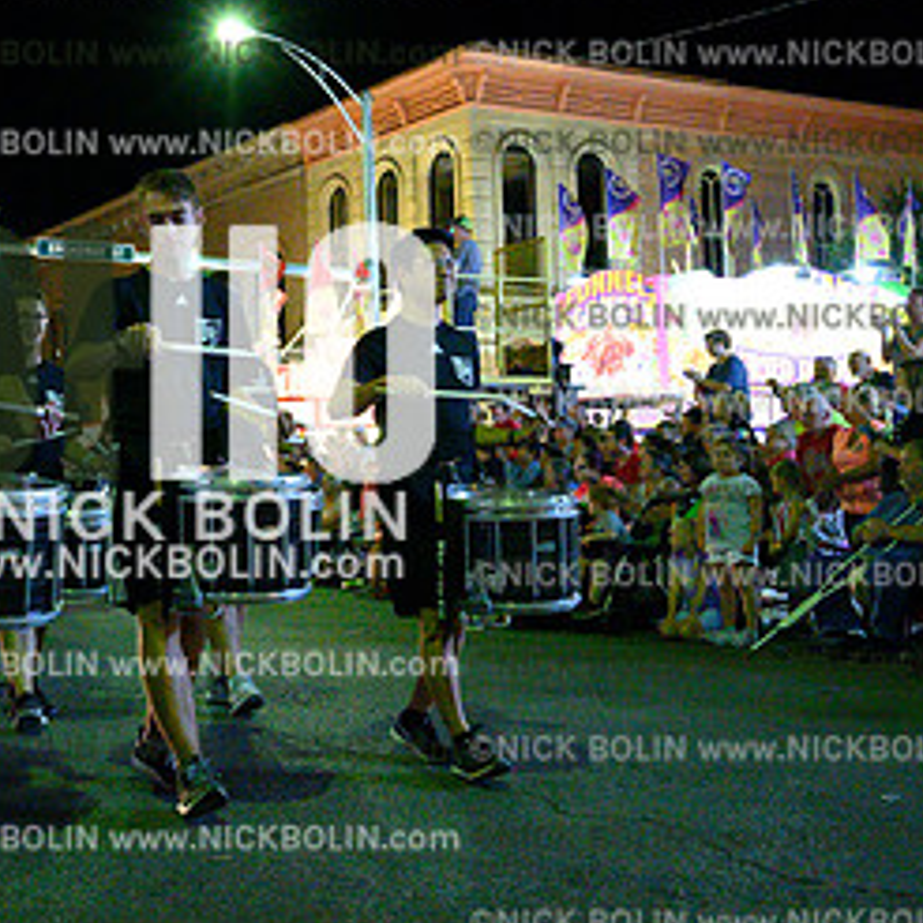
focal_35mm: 48
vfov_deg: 35.3
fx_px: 1448
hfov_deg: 34.2
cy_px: 401
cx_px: 169
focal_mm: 24
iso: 32000
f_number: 4
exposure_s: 1/400
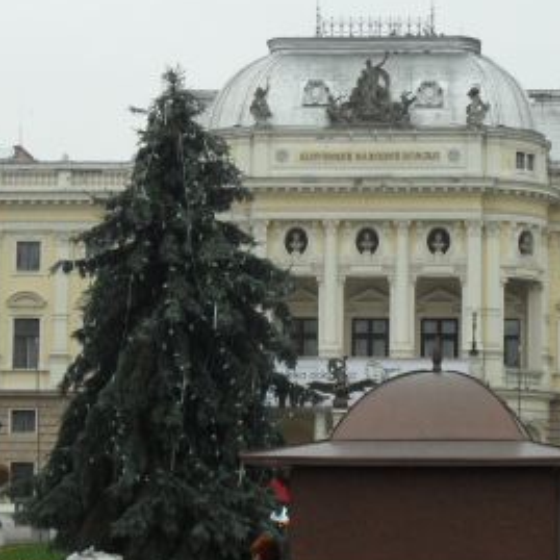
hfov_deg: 16.6
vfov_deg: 16.6
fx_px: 1922
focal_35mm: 105
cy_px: 354
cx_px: 350
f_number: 3.8
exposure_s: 1/180
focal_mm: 8.2
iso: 80
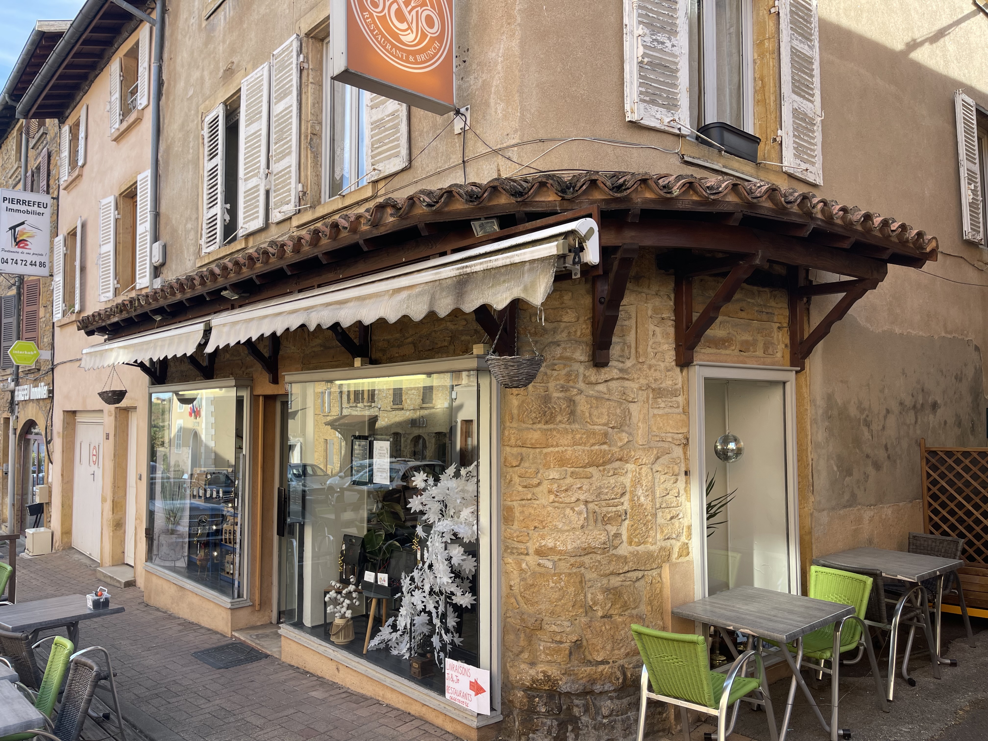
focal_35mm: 25
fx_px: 714
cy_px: 370
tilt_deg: +2.4
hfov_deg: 69.4
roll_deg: -0.6
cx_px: 494
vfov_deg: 54.9
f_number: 1.6
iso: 32
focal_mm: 5.1
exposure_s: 1/530
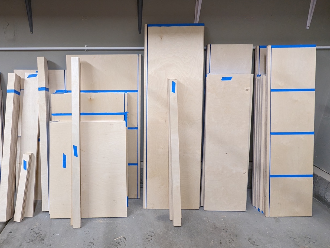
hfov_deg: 77.1
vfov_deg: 63.5
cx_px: 118
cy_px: 122
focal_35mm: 21
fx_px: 200
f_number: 2.2
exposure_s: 1/24
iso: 246
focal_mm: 2.35
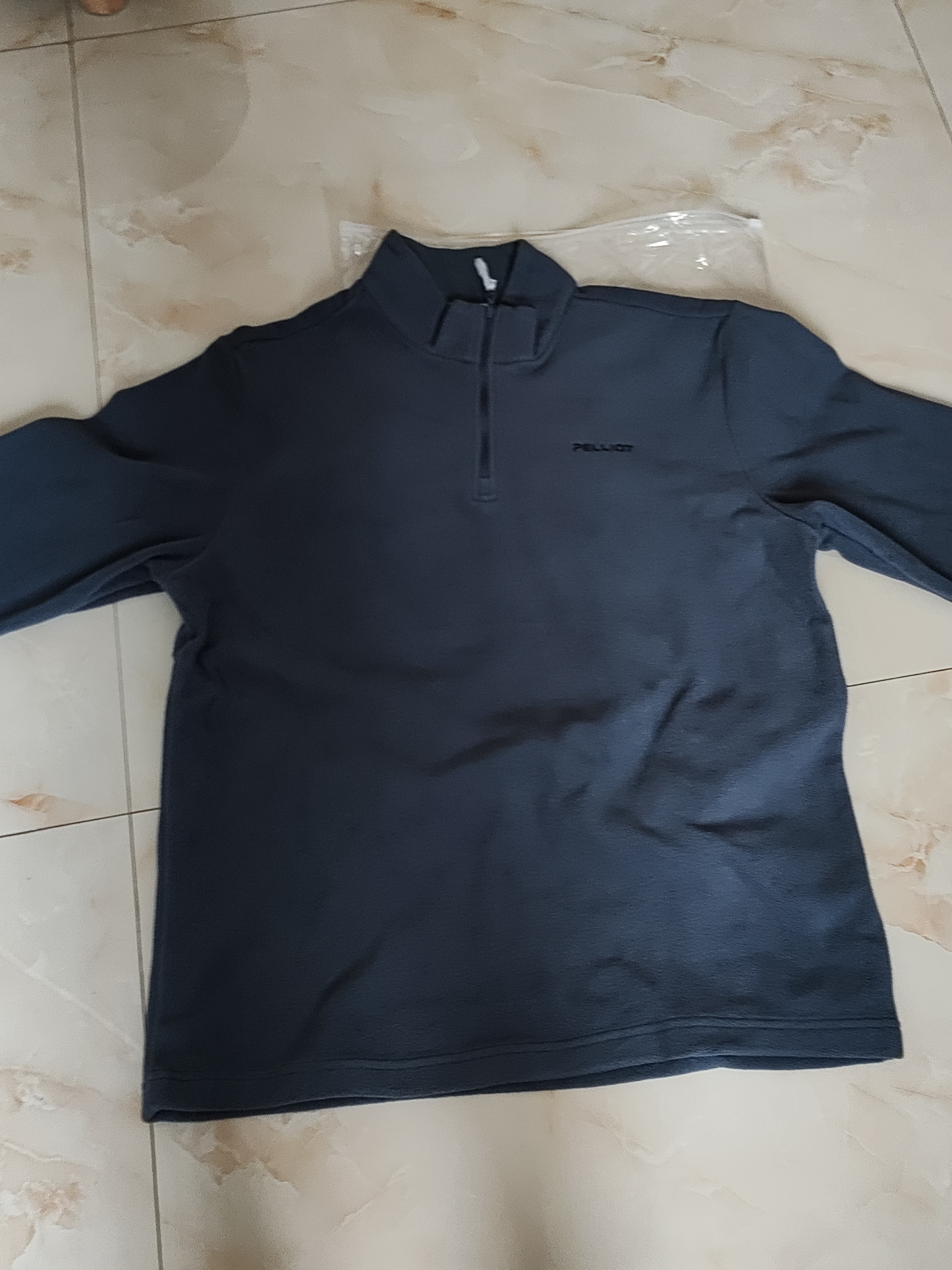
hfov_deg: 37.7
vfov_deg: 49.0
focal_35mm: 38
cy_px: 635
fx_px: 1393
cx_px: 476
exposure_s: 1/30
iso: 663
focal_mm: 4.26
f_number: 1.8
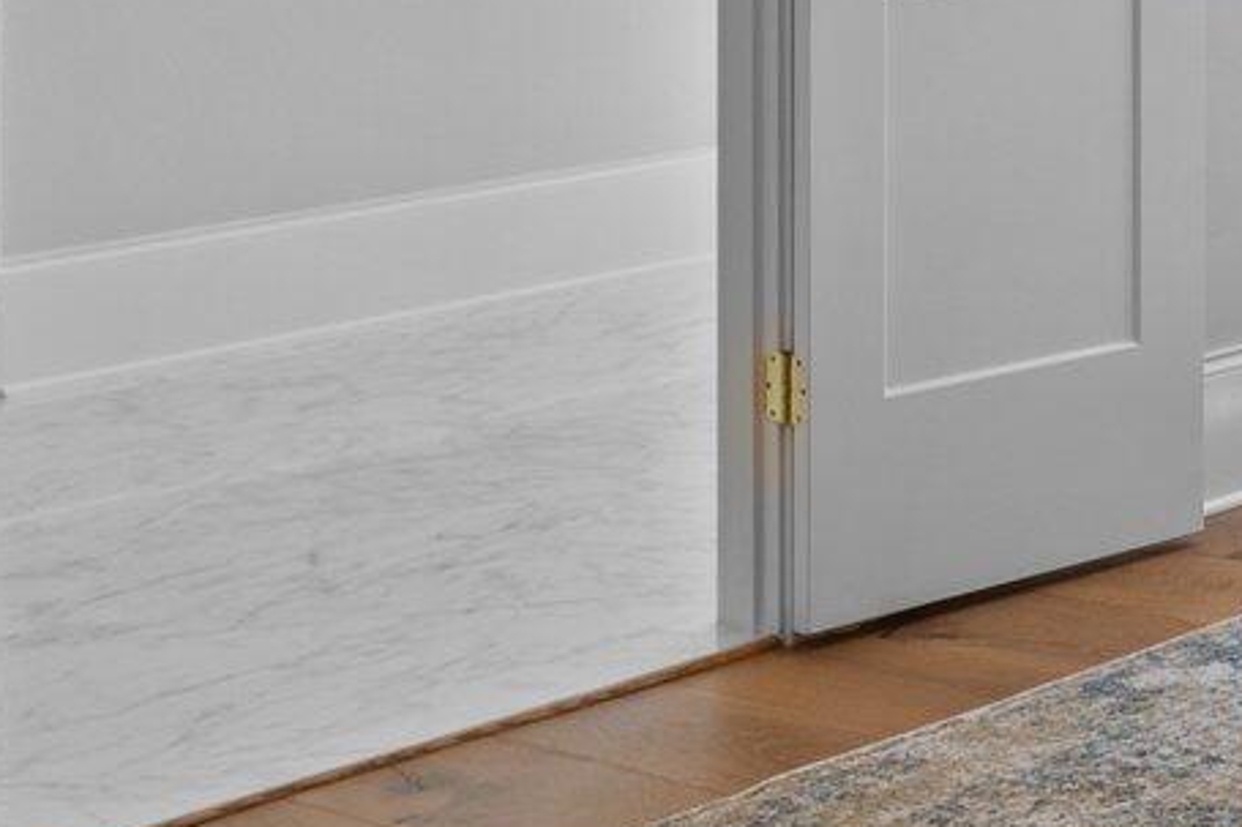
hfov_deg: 16.7
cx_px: 2301
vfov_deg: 13.1
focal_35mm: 99
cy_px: -382
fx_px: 3414
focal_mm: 22
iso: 400
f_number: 5.6
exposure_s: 1/80
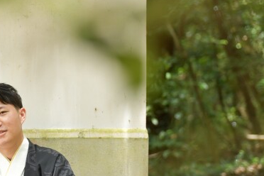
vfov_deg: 6.9
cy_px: 123
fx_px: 1452
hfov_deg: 10.3
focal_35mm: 198
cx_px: -9
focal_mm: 92
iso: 640
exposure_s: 1/320
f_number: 3.5
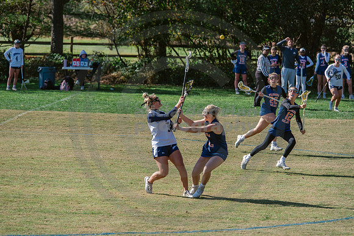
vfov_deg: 6.9
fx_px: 1967
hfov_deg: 10.3
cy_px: 118
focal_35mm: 200
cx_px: 177
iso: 250
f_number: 4.5
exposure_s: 1/1250
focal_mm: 200
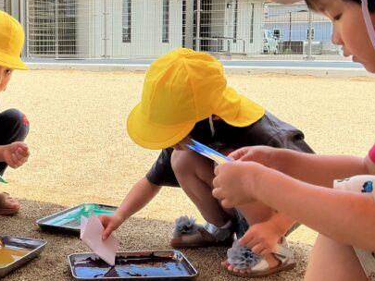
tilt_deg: -4.9
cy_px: 99
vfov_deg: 26.5
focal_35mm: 55
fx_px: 596
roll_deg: -0.7
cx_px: 84
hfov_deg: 34.1
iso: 25
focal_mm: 3
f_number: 1.8
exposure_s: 1/1250
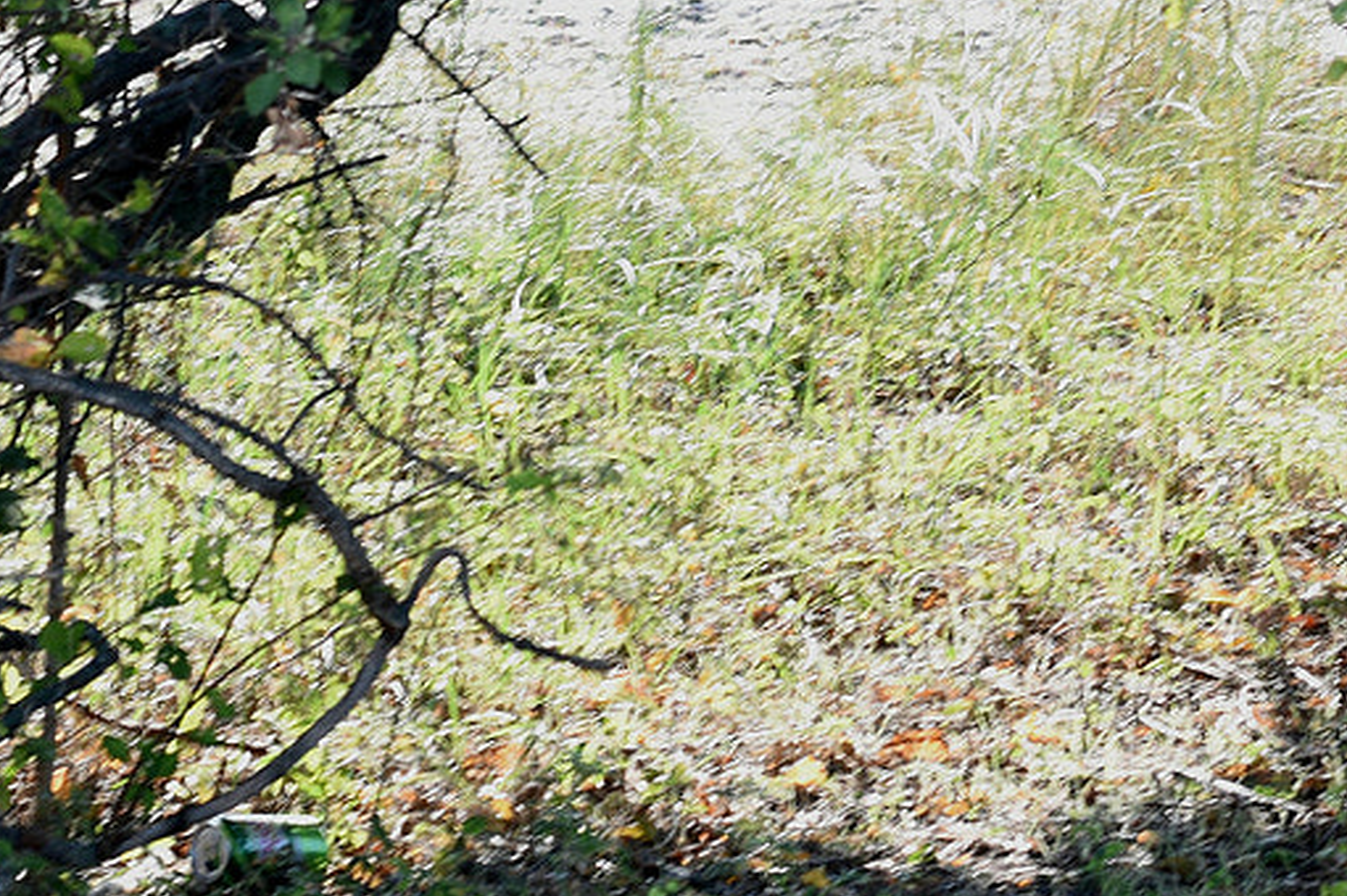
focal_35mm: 235
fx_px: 8787
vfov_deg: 5.8
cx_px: 1036
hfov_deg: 8.8
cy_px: 235
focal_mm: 50
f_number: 5.6
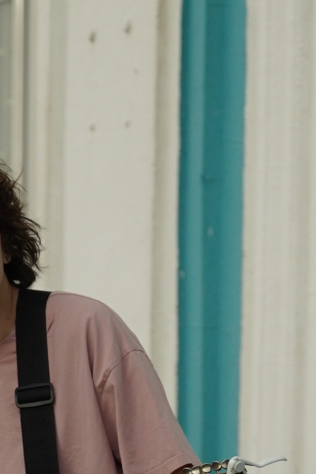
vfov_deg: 7.5
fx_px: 3606
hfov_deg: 5.0
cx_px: 101
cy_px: 321
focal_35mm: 274
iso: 1000
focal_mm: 75
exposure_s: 1/500
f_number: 2.8
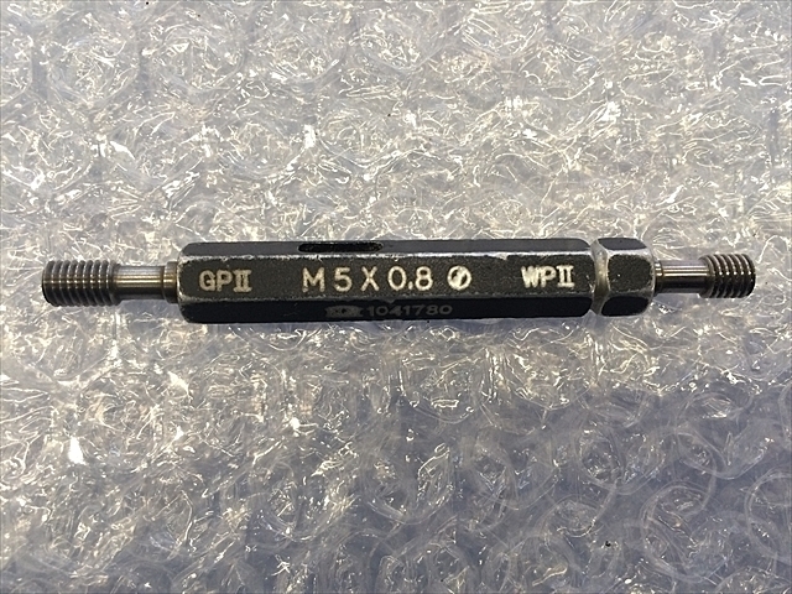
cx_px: 396
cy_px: 297
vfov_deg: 48.2
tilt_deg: -84.2
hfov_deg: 61.7
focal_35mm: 29
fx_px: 664
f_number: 2.2
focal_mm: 4.15
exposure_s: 1/30
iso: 40
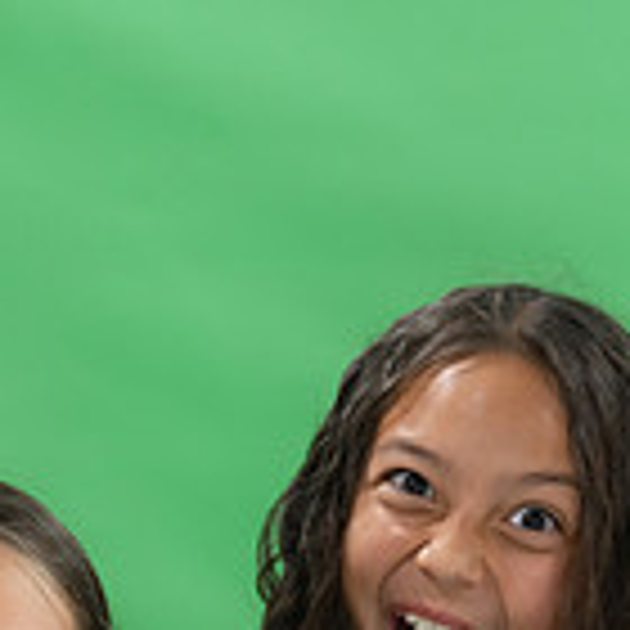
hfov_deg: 5.6
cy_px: 691
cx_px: 307
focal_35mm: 312
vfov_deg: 5.6
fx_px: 6424
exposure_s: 1/250
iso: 1000
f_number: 2.8
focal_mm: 80
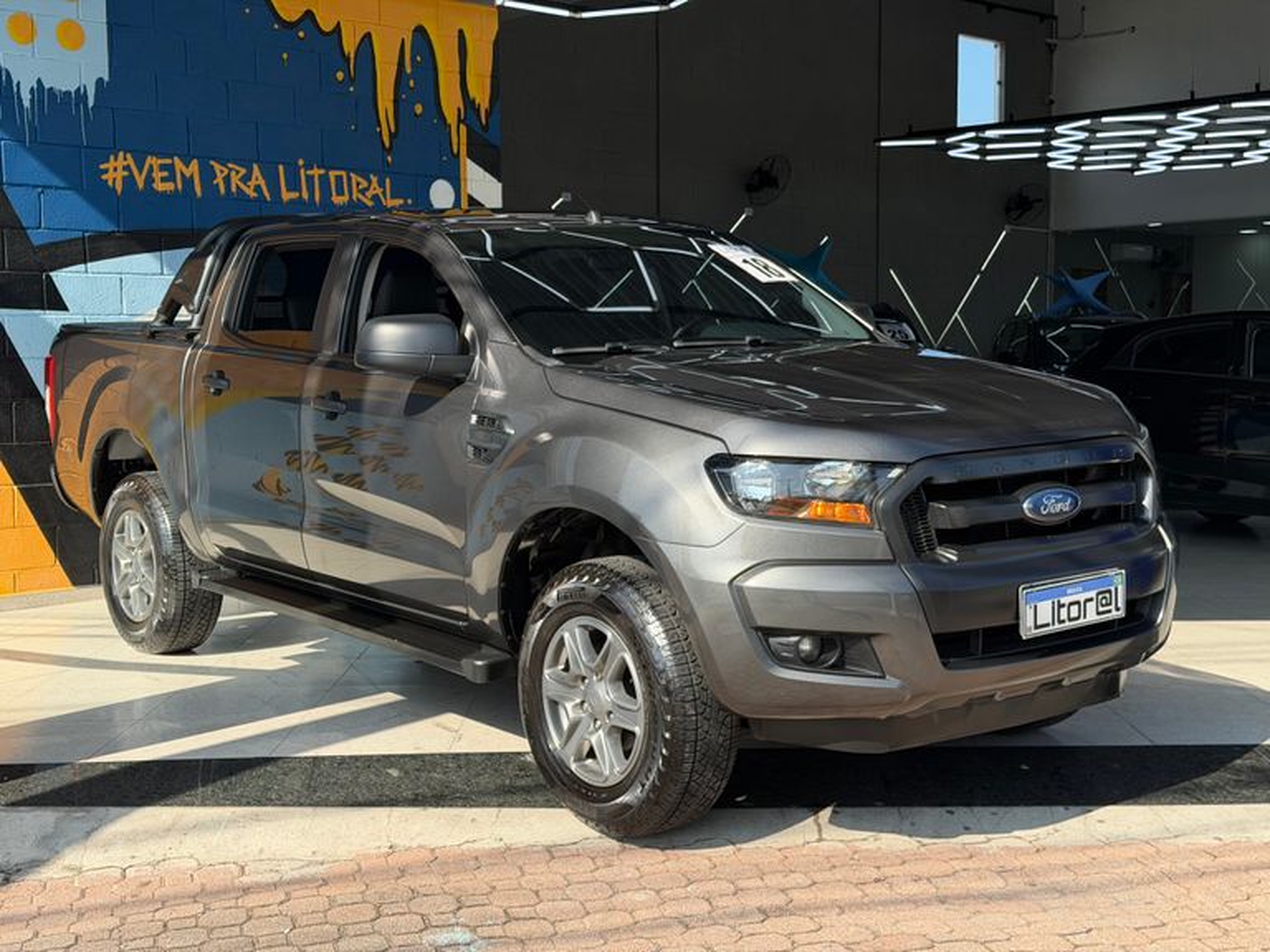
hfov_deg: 39.7
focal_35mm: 48
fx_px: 1761
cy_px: 476
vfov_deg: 30.3
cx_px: 635
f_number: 1.78
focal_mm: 6.76
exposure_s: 1/1838
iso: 64
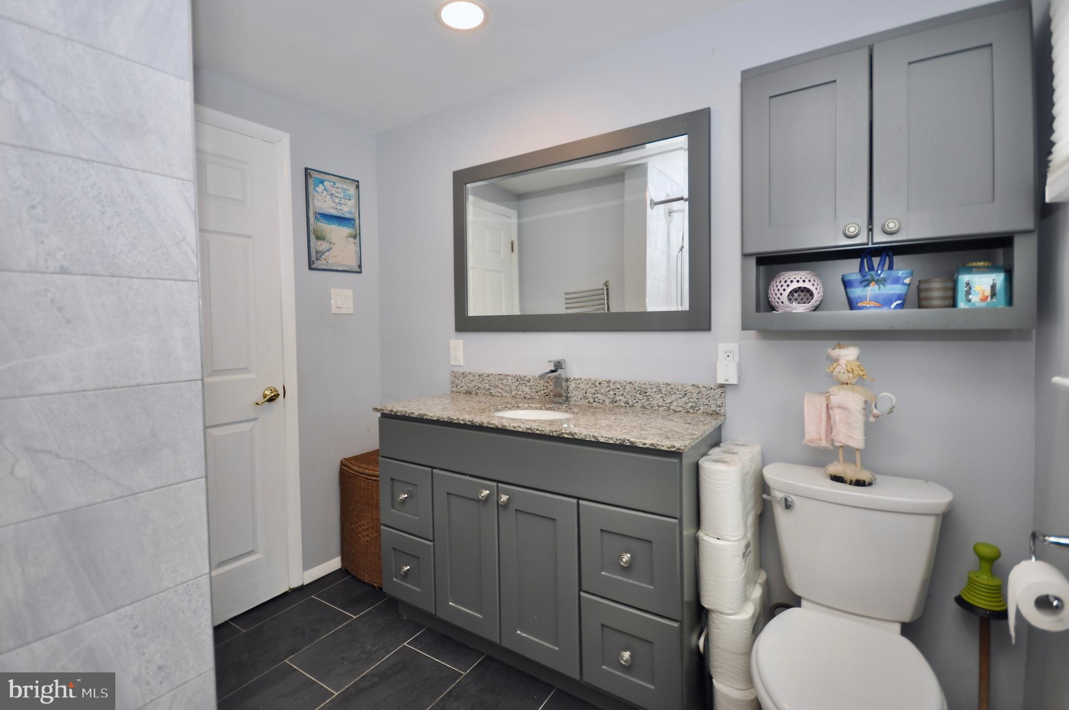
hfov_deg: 100.5
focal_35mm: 15
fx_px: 445
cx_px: 534
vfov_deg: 77.2
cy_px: 355
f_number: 4
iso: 100
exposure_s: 1/60
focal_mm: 10
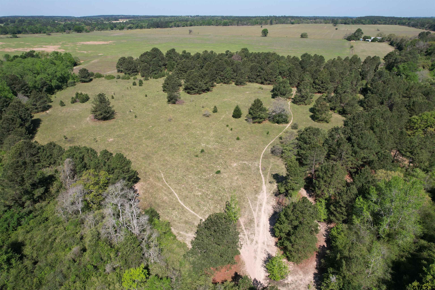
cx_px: 218
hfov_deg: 78.6
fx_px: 266
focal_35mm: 22
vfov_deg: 57.2
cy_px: 145
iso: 100
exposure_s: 1/1600
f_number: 2.8
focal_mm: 8.38
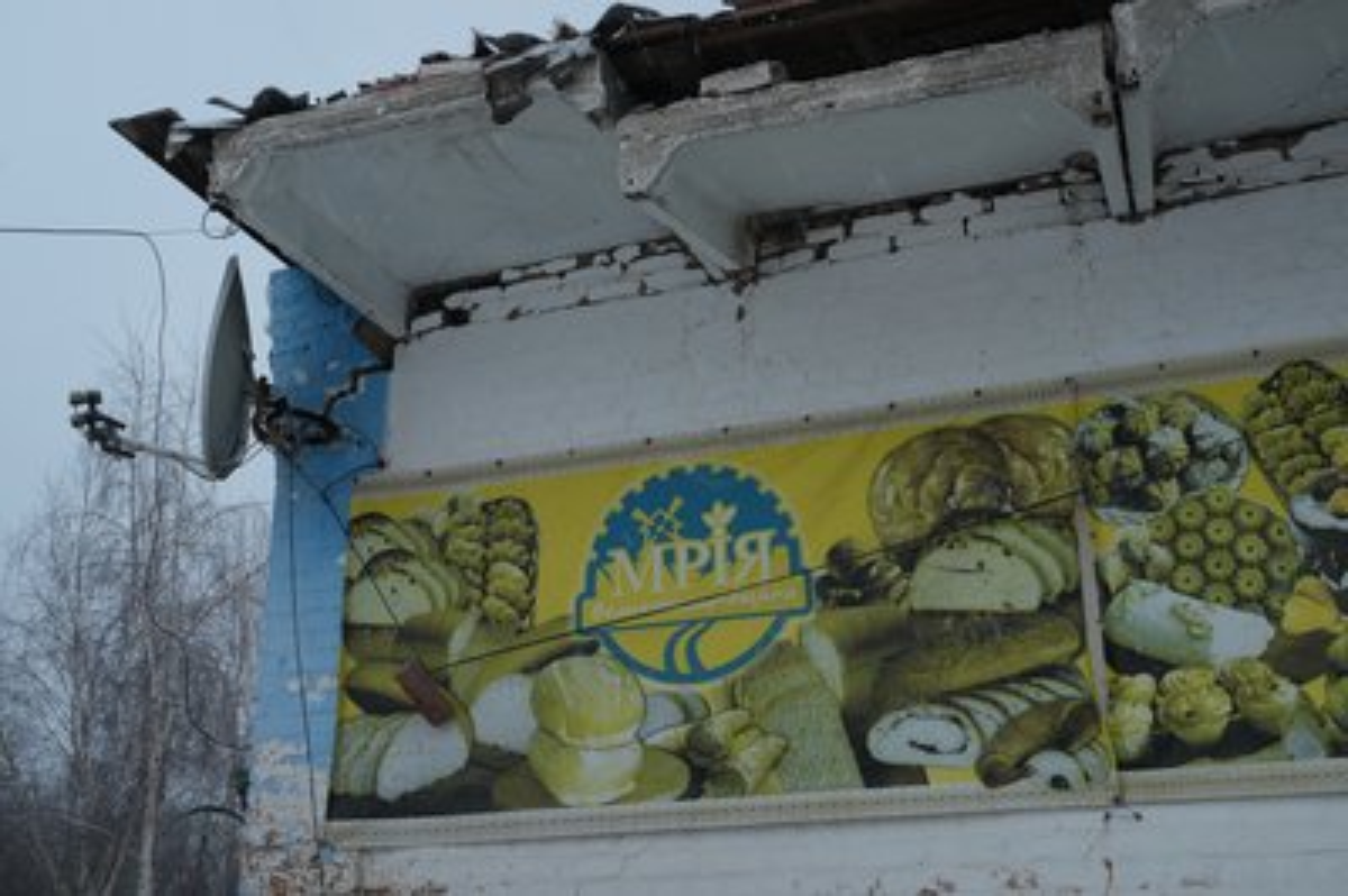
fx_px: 1272
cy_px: 448
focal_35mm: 34
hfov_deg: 55.8
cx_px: 674
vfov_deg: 38.8
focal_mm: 34
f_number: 5
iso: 160
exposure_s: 1/50
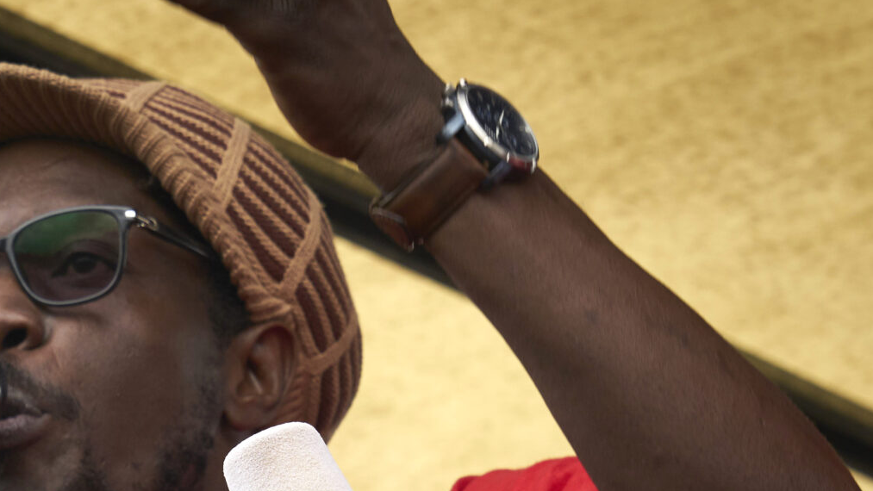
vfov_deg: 4.4
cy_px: 547
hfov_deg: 7.7
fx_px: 6436
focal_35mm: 278
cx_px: 173
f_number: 5.6
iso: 250
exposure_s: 1/500
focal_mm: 70
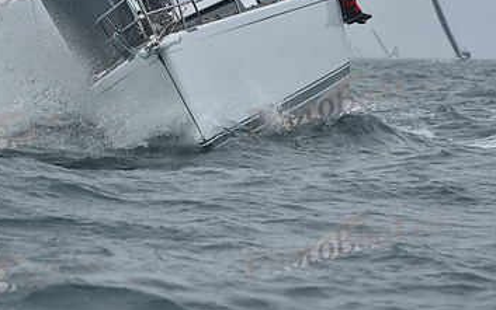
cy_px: 48
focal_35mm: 318
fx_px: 4301
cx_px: 174
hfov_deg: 6.6
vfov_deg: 4.1
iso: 320
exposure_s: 1/1000
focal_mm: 190
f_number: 8
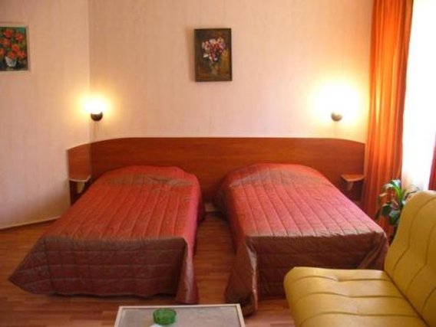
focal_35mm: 37
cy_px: 164
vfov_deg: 38.7
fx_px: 466
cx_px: 218
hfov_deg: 50.1
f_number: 2.8
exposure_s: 1/8
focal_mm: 6.1
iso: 200
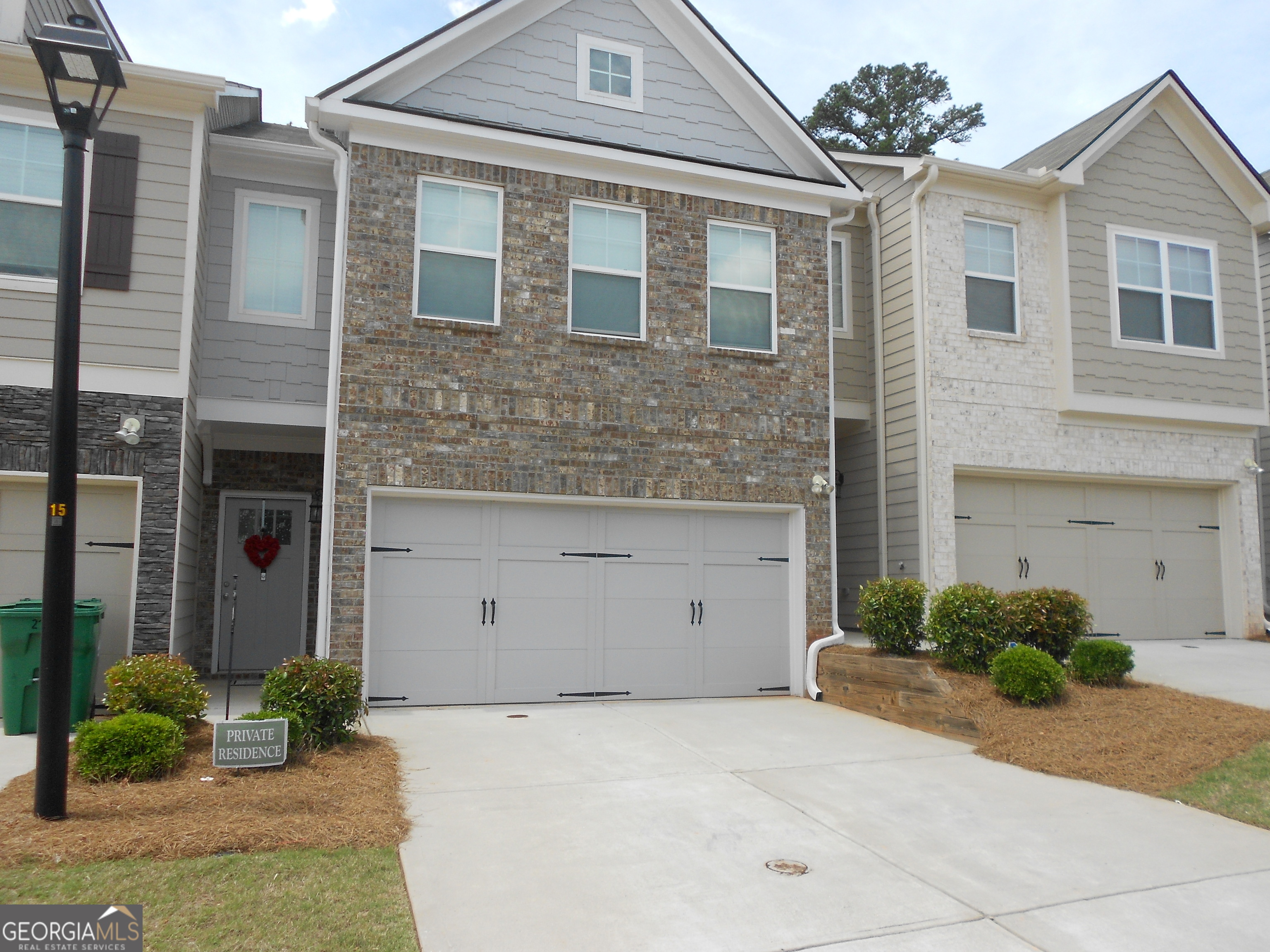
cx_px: 635
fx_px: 954
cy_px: 476
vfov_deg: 53.1
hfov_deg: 67.3
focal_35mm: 26
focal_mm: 4.6
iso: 80
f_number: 3.2
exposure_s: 1/500
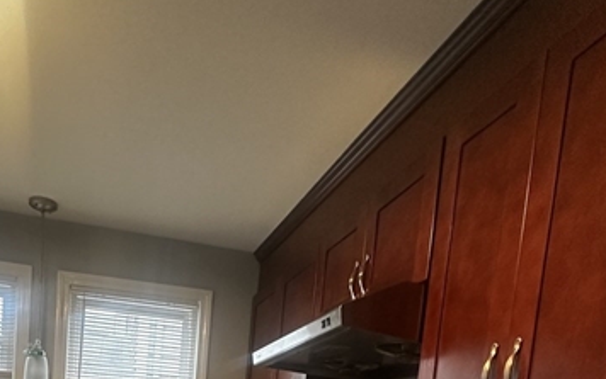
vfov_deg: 30.8
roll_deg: -4.6
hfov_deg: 58.6
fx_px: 529
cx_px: 214
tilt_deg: -4.7
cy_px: 495
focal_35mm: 32
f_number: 2.2
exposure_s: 1/60
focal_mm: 2.22
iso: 400
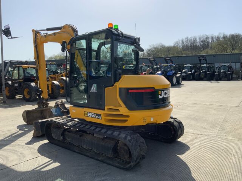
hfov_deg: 61.7
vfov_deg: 48.2
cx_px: 121
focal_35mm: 29
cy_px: 90
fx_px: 203
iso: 16
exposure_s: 1/2227
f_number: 1.8
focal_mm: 3
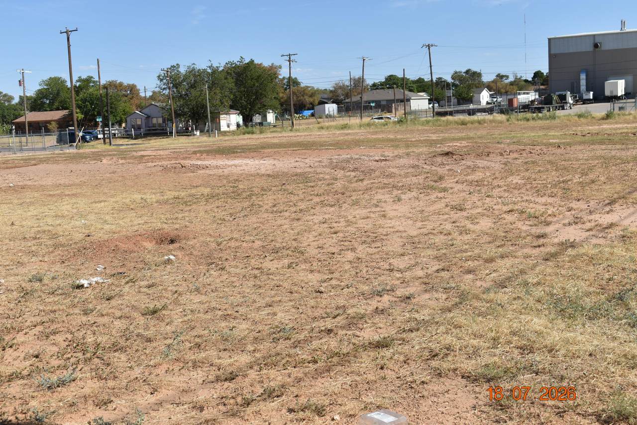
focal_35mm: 46
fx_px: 823
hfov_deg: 42.3
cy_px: 212
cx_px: 318
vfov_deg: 29.0
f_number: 9
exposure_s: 1/320
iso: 100
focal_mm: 31
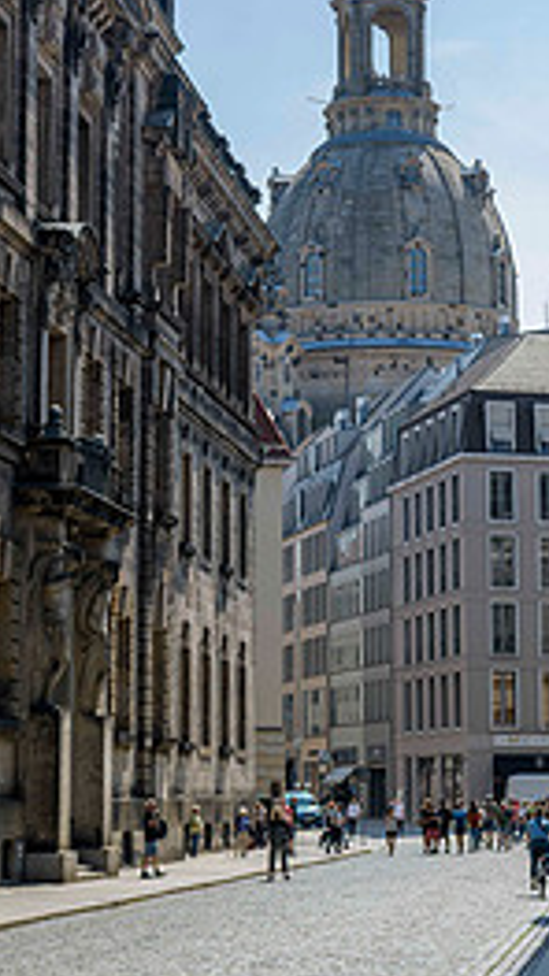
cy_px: 367
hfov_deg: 11.7
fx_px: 2691
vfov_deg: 20.5
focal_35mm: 104
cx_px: 274
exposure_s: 1/500
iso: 64
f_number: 5
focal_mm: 58
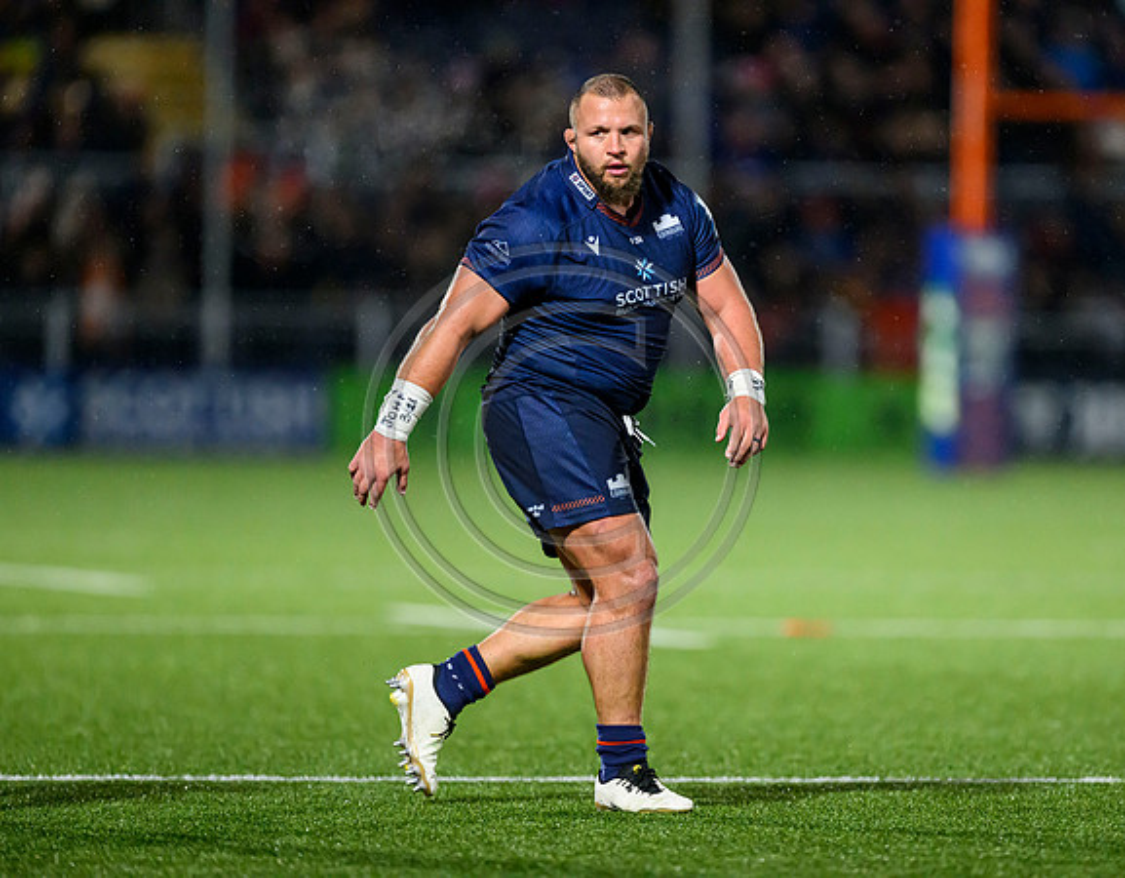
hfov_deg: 4.4
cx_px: 658
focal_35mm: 443
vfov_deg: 3.4
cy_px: 439
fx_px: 14618
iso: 8000
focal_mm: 400
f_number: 3.2
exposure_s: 1/2000
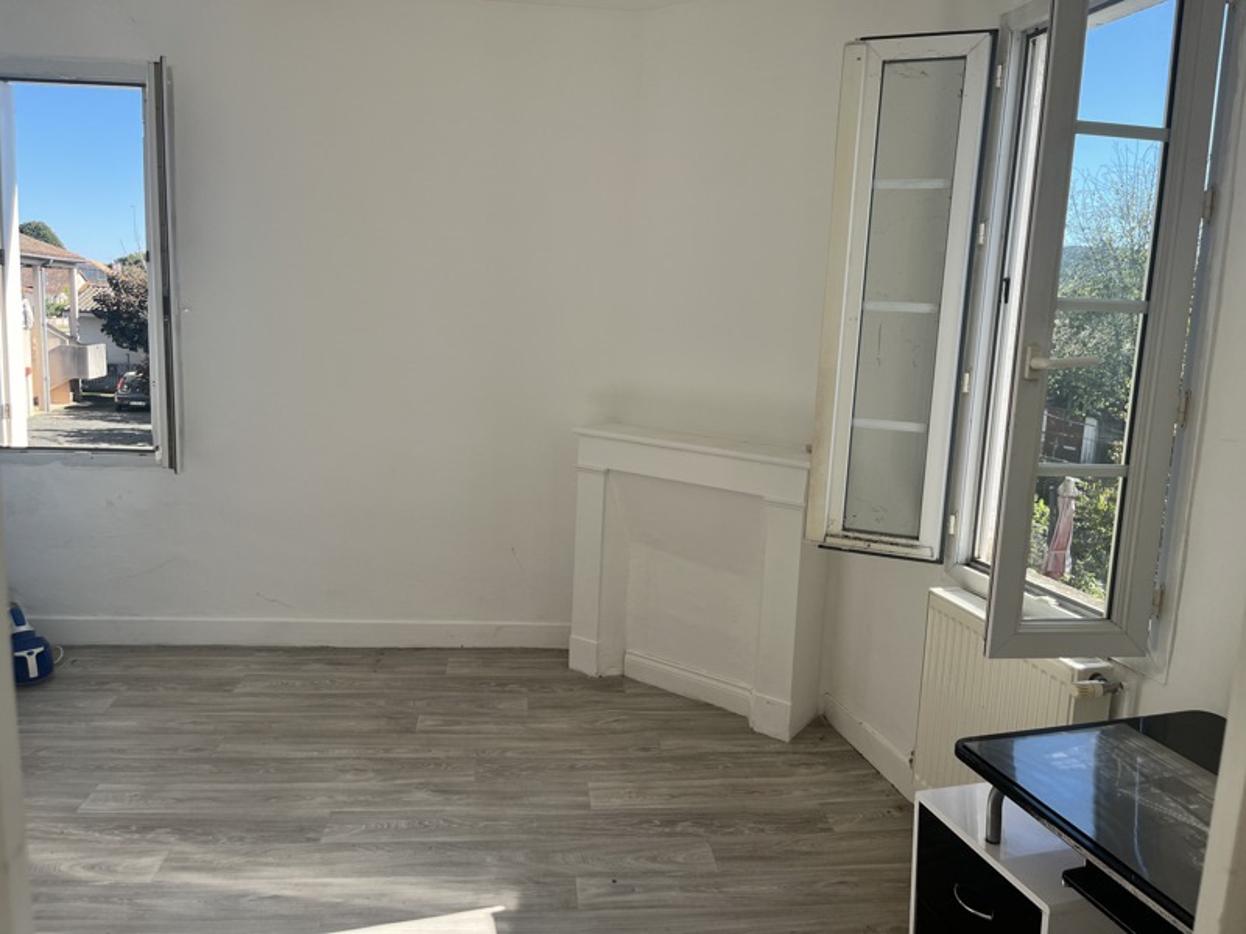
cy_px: 467
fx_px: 936
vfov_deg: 53.1
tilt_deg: -8.6
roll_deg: -2.4
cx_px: 623
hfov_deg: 67.3
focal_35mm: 26
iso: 50
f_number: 1.6
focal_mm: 5.1
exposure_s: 1/751
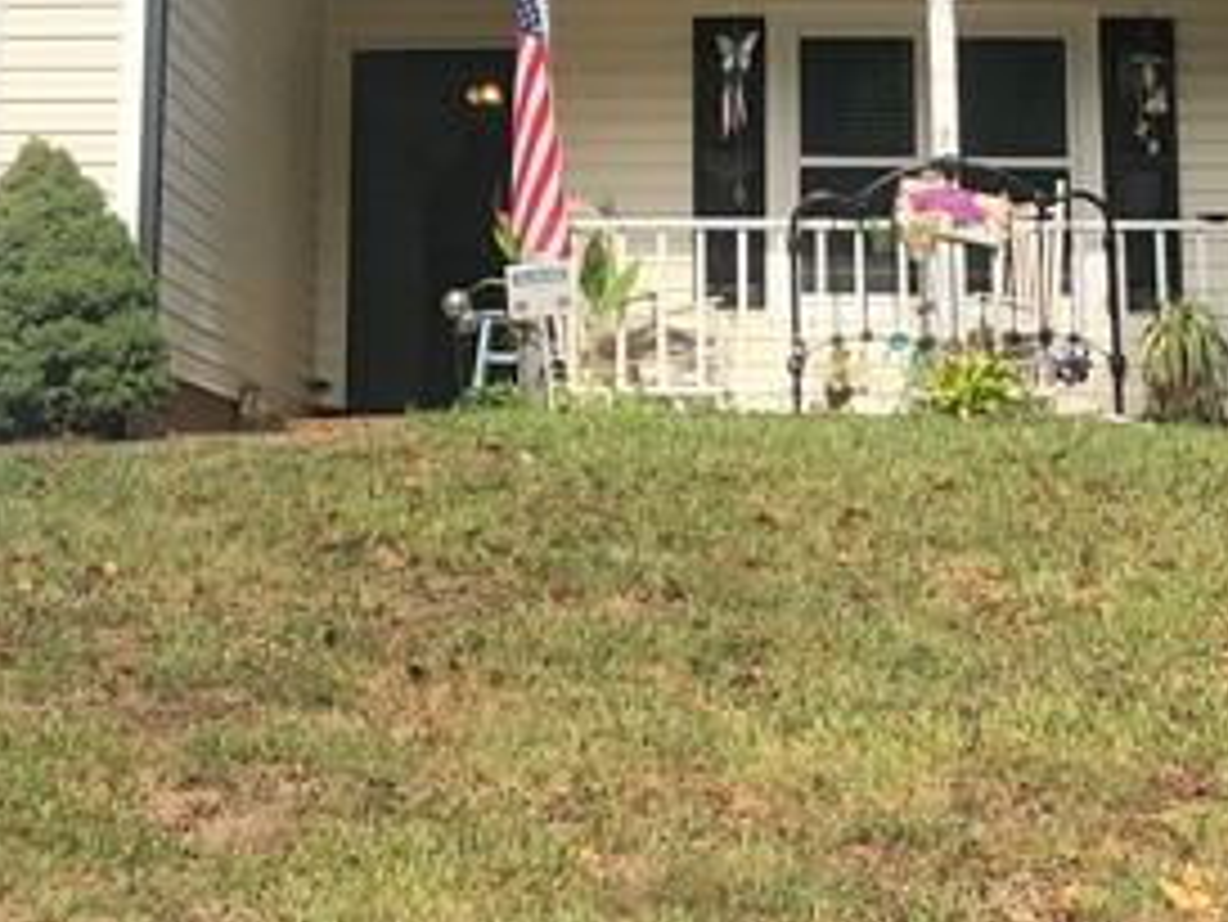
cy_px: -297
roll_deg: +0.5
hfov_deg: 18.7
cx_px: 621
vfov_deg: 13.6
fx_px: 3727
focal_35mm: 105
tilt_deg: +15.8
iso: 20
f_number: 1.8
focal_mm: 4
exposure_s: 1/1263
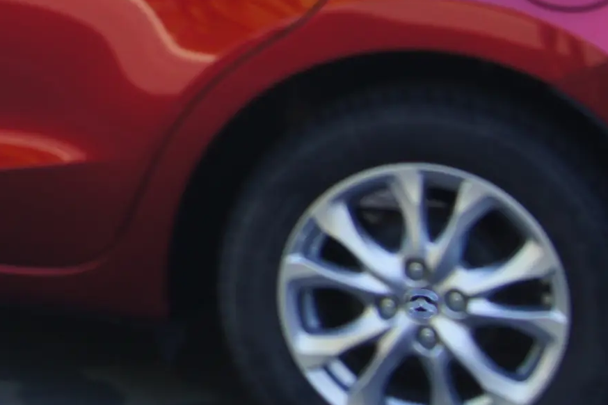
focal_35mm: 145
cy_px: 8
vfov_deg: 9.4
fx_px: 2448
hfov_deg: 13.6
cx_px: -191
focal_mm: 22
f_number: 6.3
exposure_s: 1/50
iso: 100
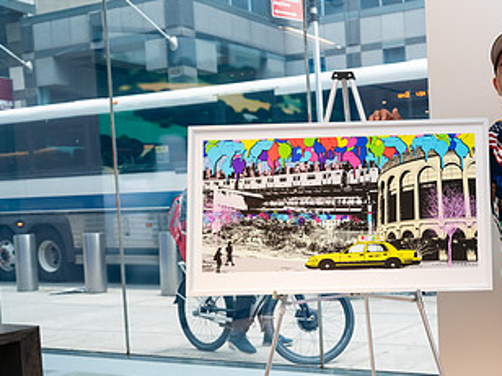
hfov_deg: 37.7
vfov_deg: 30.1
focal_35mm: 48
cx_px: 427
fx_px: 696
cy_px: 237
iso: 640
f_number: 4
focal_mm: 24
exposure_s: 1/160
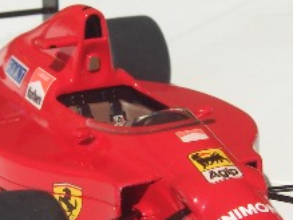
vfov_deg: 13.0
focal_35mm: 114
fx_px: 964
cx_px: 132
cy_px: 137
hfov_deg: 17.3
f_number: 4.8
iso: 100
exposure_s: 1/1205
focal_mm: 8
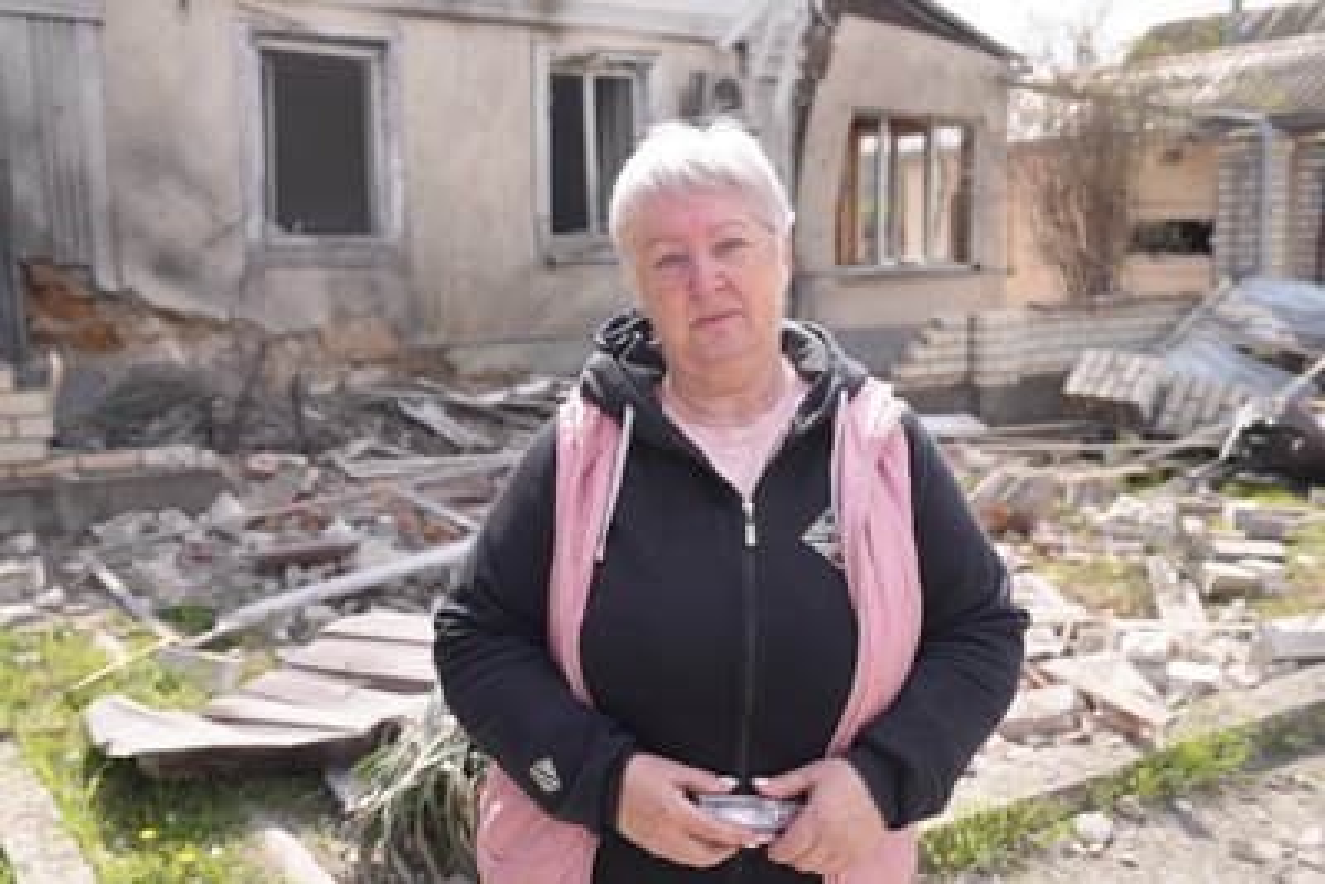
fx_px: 1289
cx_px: 662
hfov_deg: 54.4
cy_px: 442
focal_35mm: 35
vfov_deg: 37.9
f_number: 4.5
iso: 80
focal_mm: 35
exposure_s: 1/320
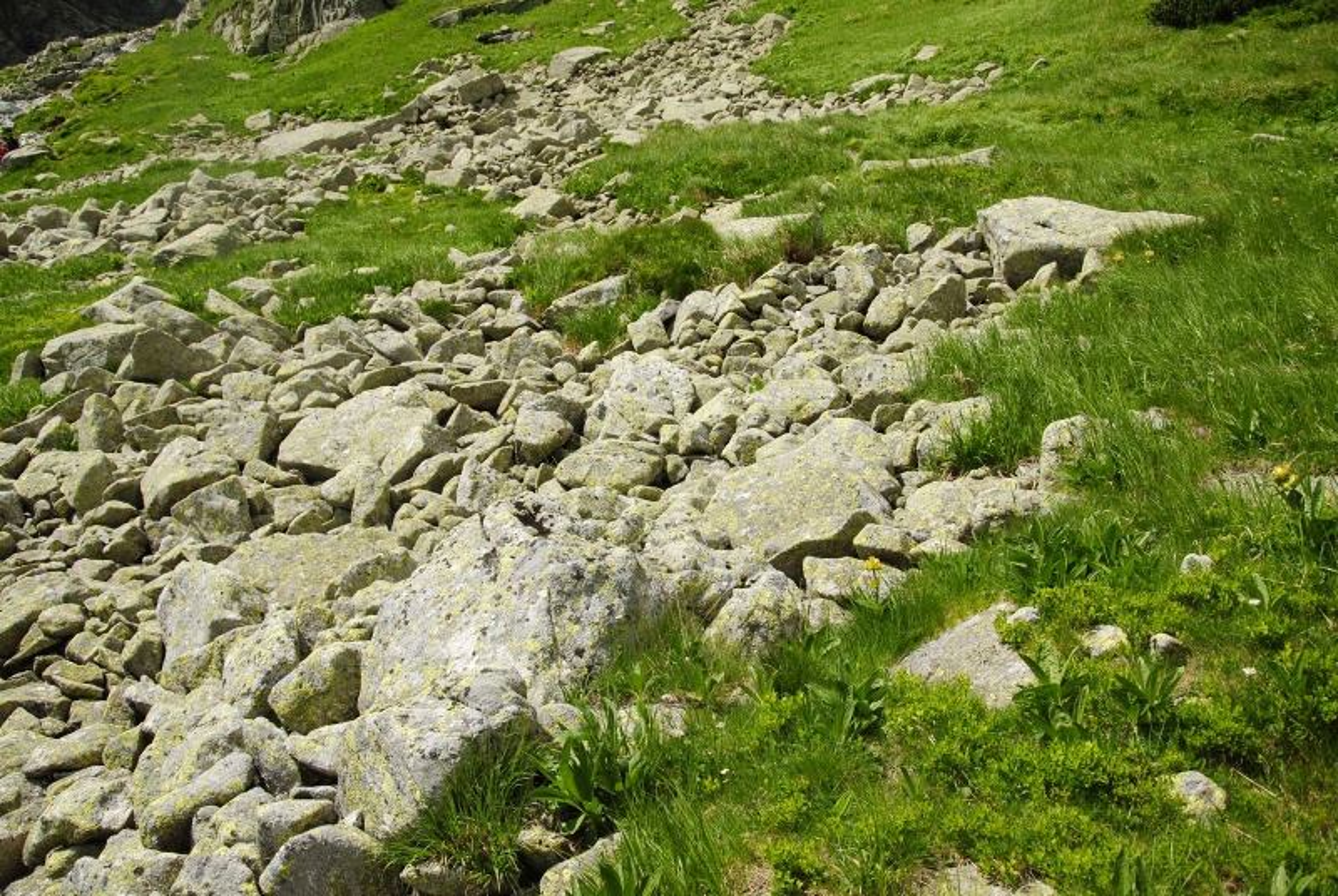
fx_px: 1228
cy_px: 448
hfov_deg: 57.2
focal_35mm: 33
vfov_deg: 40.1
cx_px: 669
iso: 100
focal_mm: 22
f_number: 7.1
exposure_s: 1/200
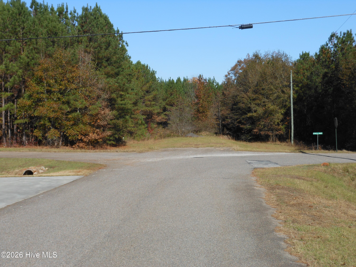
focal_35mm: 54
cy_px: 134
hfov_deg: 35.5
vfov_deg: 27.0
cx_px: 178
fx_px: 555
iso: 80
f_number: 4.9
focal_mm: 9.6
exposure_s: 1/500
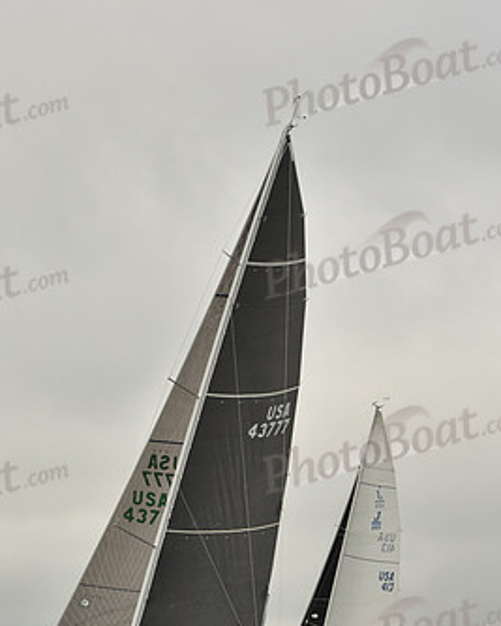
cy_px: 375
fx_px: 2114
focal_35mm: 114
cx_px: 166
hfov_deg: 13.5
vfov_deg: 16.8
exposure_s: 1/800
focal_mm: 70
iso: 320
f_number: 9
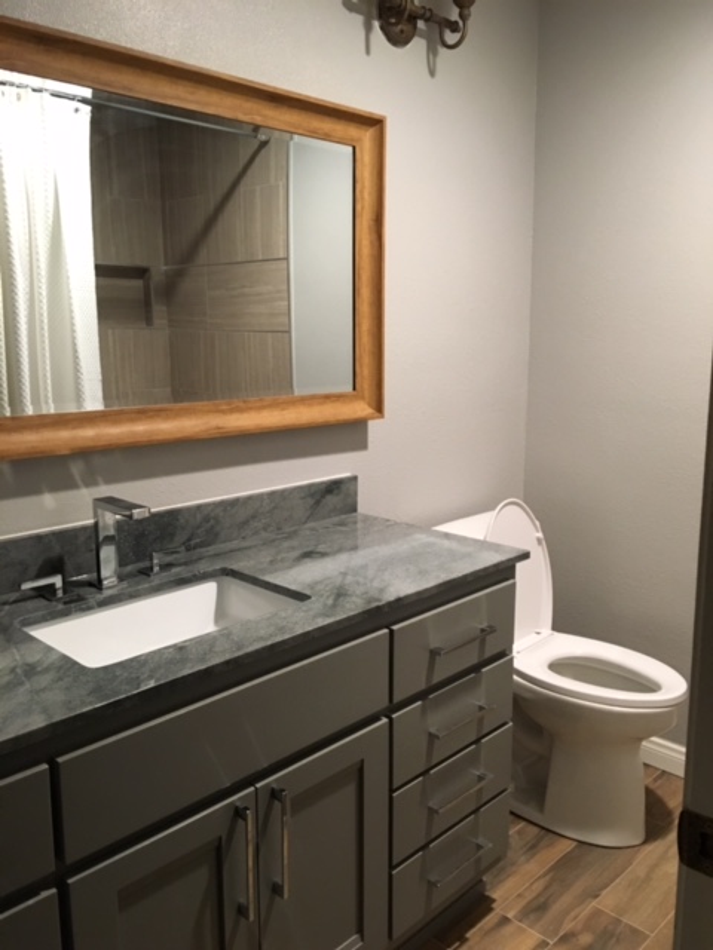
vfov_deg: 61.7
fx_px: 796
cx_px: 356
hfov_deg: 48.2
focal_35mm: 29
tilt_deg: -10.9
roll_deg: -0.5
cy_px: 475
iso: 160
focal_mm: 4.15
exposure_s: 1/30
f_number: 2.2
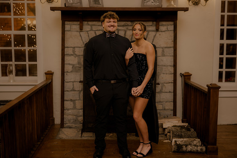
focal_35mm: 50
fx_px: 331
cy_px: 79
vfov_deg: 26.8
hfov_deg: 39.4
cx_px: 118
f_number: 1.4
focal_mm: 50
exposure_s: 1/200
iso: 320
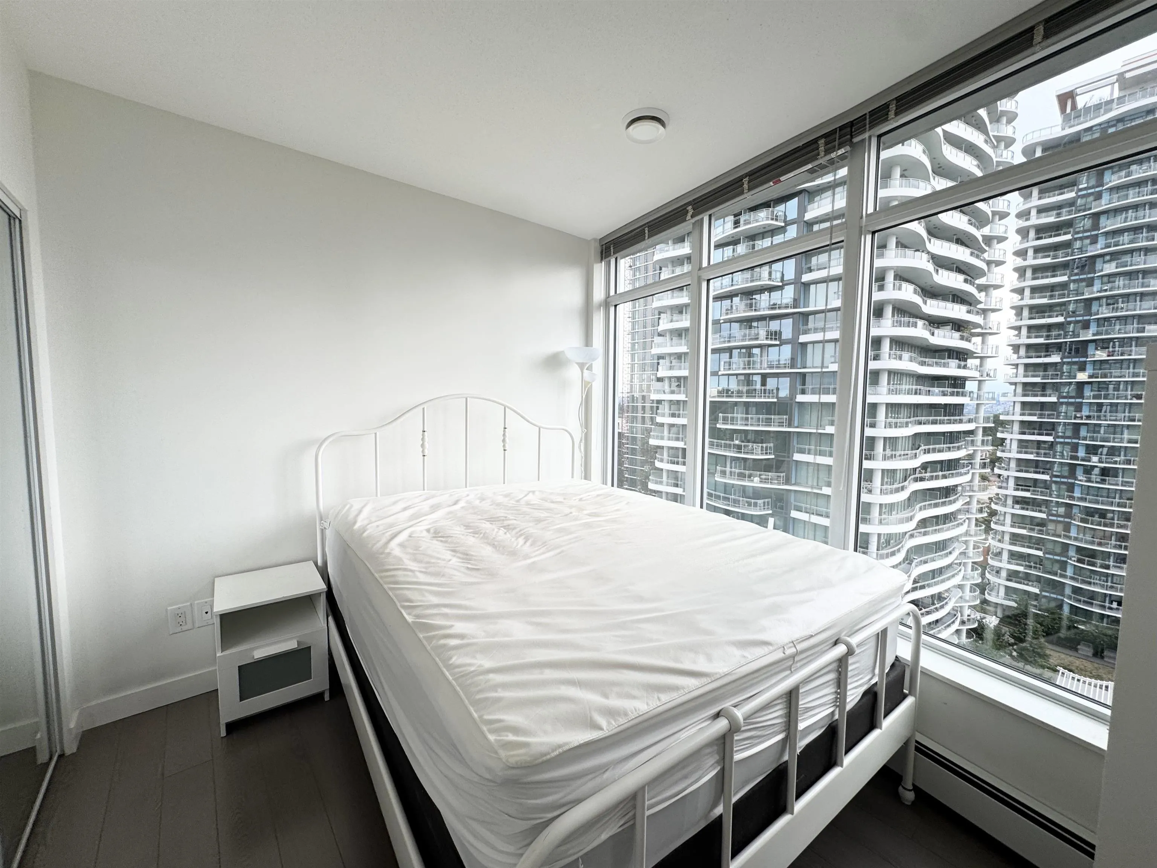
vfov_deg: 85.7
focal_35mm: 14
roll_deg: -1.2
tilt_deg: -5.3
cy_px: 434
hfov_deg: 102.1
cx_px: 578
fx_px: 468
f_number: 2.2
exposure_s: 1/104
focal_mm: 2.22
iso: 40
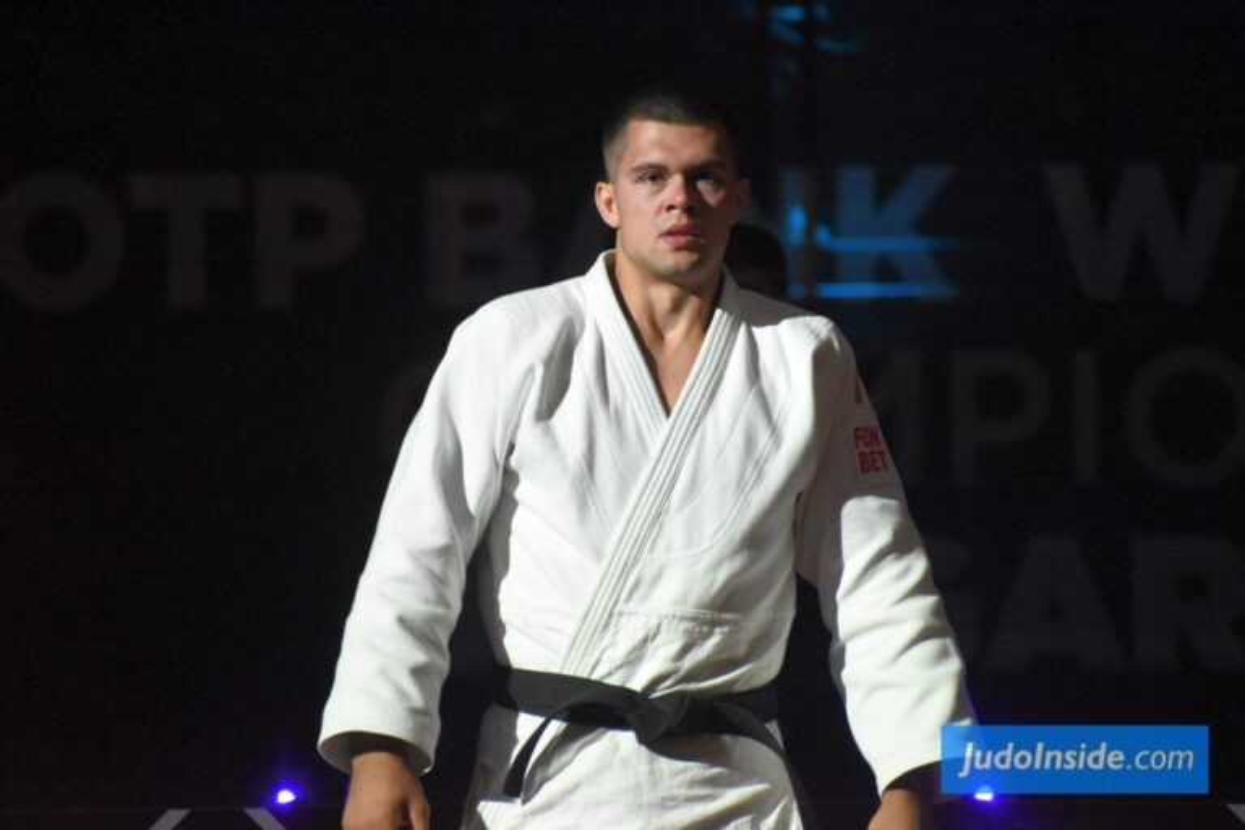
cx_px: 622
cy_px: 415
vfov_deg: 3.7
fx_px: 12968
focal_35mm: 375
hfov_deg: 5.5
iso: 6400
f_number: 7.1
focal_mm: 250
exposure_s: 1/800
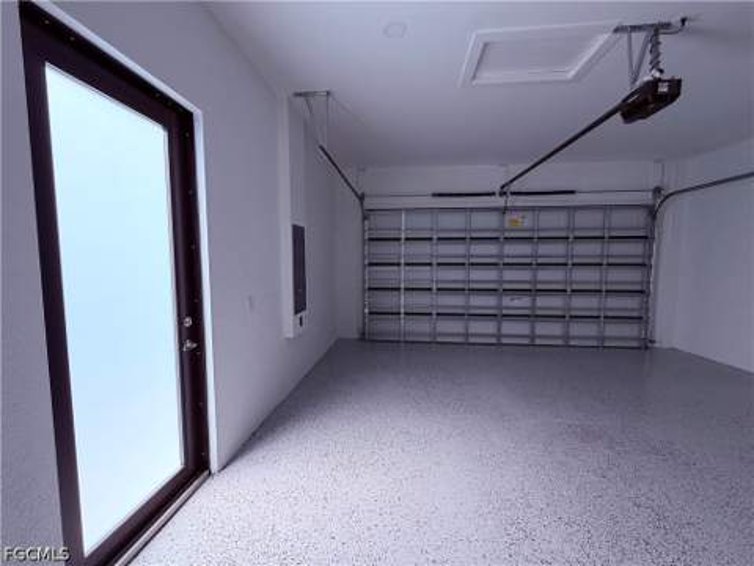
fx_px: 305
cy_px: 283
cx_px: 377
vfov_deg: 85.7
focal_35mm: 14
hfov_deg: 102.1
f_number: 2.2
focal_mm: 2.22
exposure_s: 1/152
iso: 64
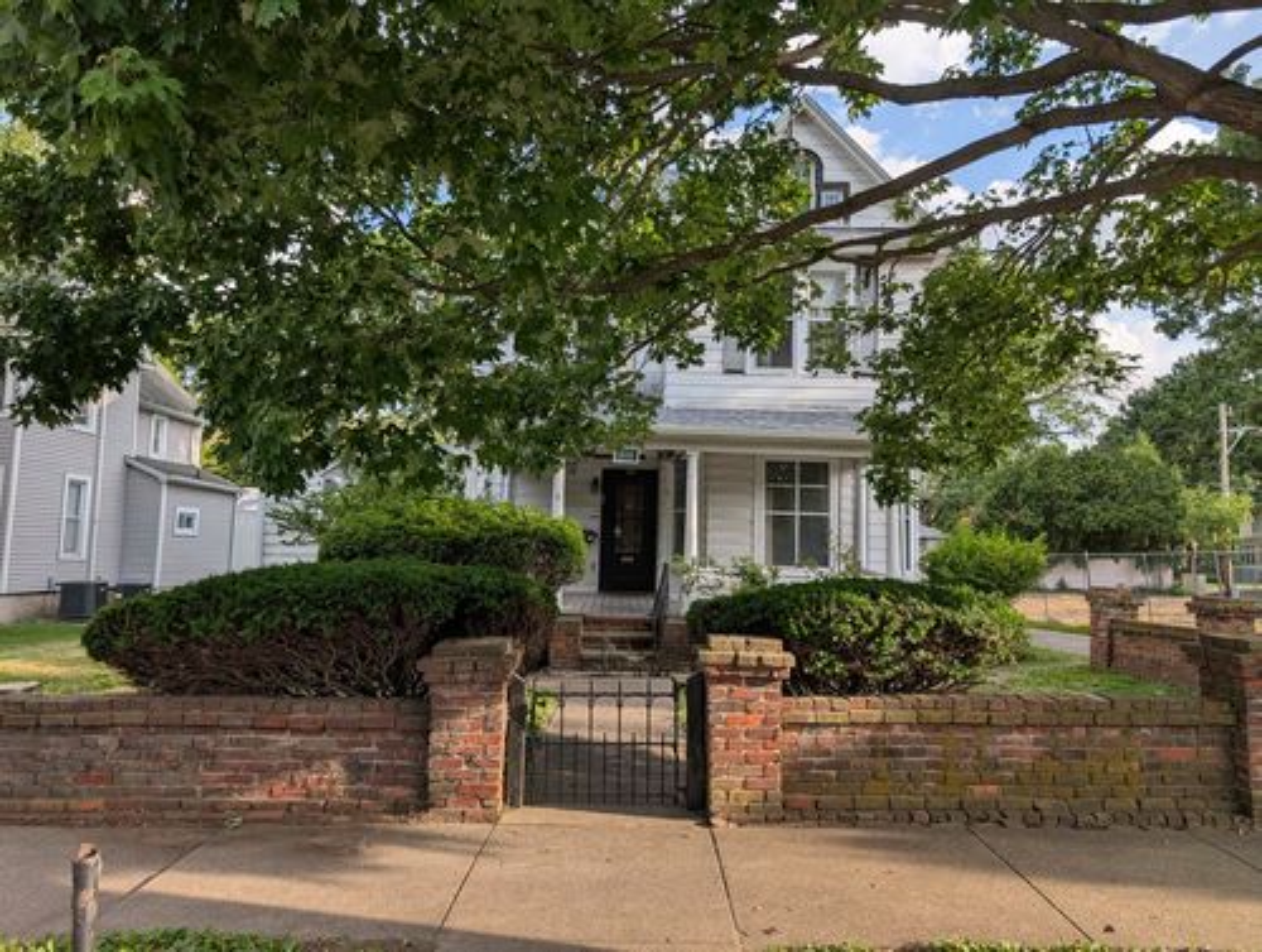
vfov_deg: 57.0
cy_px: 476
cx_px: 631
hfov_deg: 71.5
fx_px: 877
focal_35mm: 24
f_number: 1.68
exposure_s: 1/549
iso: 22
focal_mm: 6.9
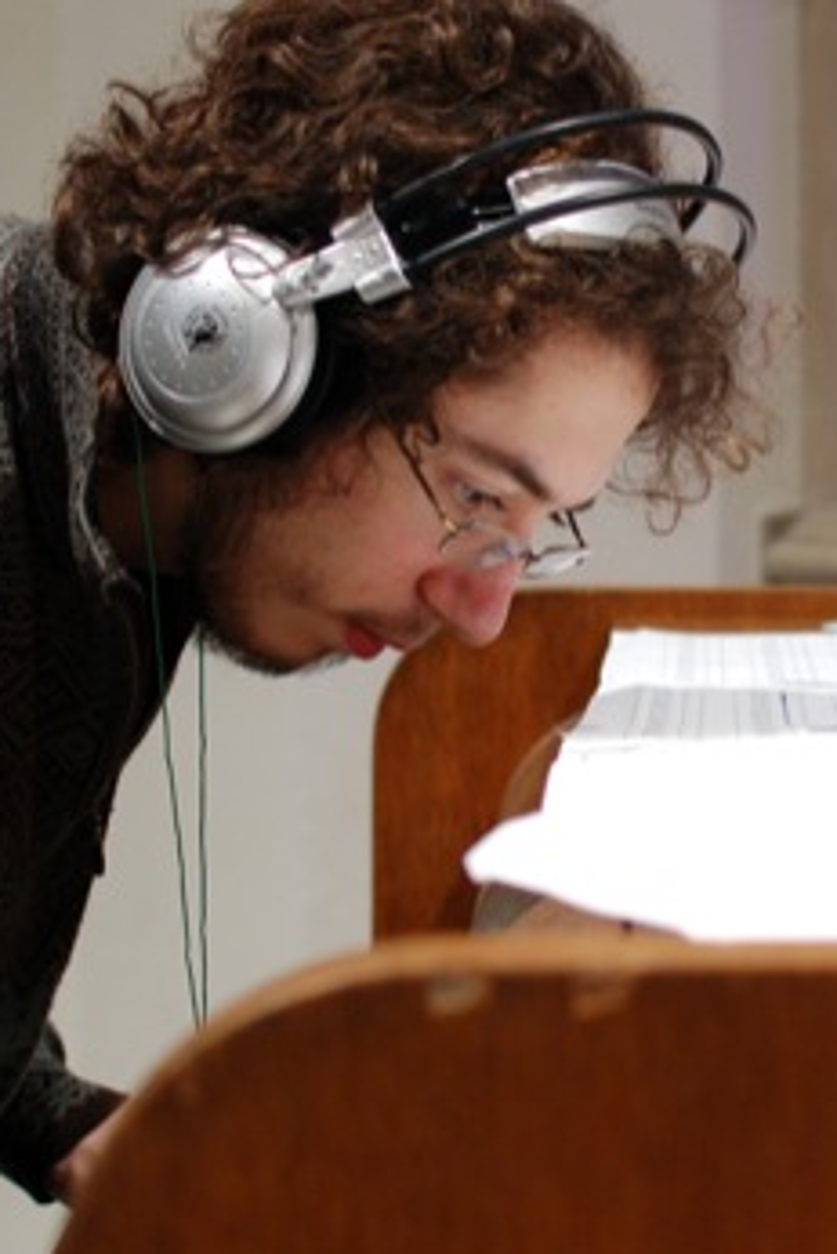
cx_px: 504
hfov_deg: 14.1
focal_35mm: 97
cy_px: 538
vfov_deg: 21.0
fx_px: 3377
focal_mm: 35
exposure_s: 1/40
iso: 800
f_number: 3.2
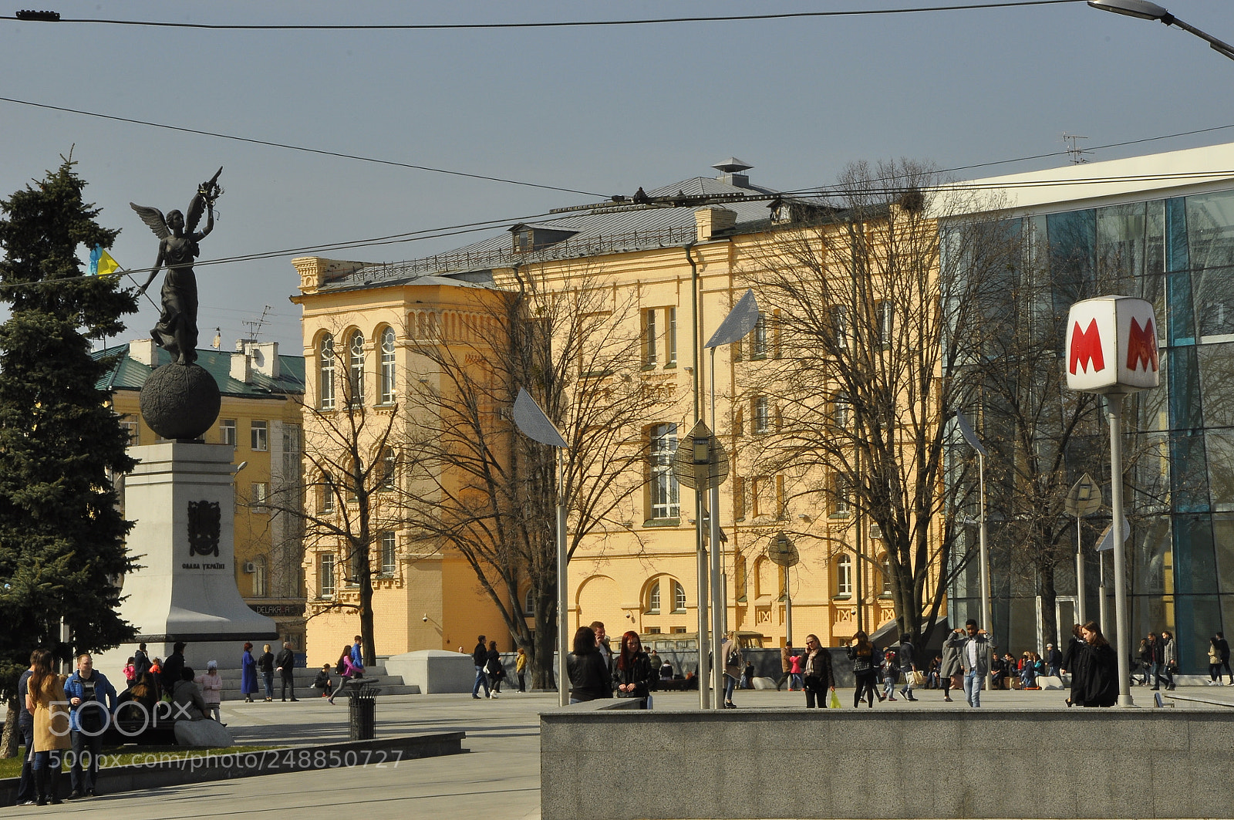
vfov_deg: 14.0
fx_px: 3338
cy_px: 410
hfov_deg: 20.9
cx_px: 617
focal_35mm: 98
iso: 320
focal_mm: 65
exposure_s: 1/125
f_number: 25
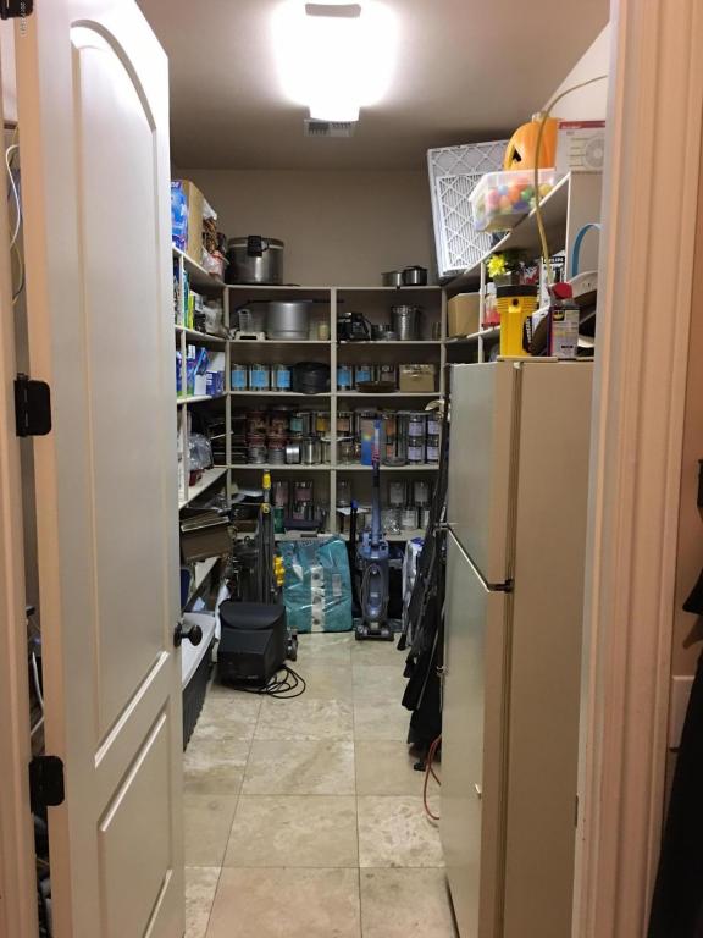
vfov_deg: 61.7
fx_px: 785
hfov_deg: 48.2
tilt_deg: -6.2
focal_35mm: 29
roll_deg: +0.4
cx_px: 352
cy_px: 469
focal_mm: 4.15
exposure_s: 1/15
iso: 100
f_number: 2.2
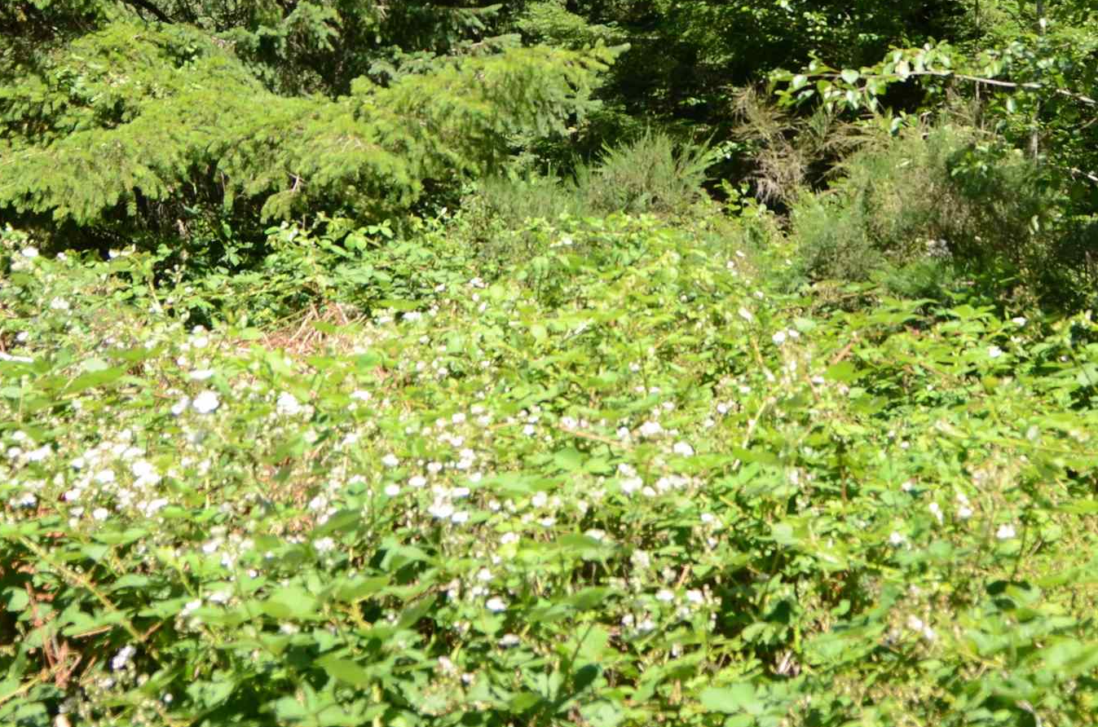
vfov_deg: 21.9
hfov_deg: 34.3
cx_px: 668
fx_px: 1769
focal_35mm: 58
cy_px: -88
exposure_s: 1/500
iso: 100
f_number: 2.8
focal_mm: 17
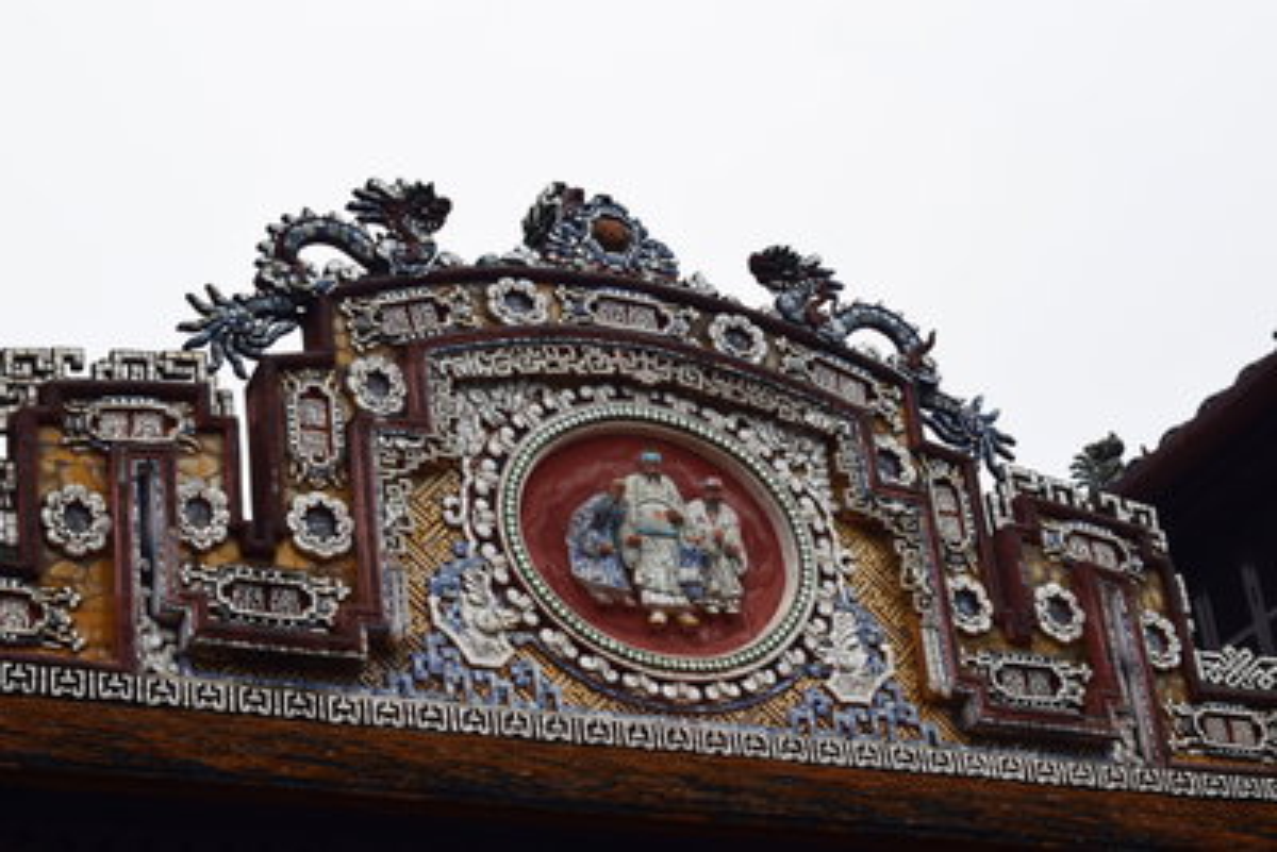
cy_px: 426
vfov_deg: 16.6
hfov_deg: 24.6
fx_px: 2927
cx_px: 638
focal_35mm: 82
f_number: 10
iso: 400
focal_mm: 55
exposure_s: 1/200
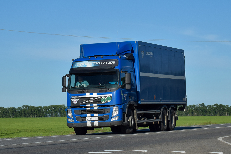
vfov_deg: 16.6
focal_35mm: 82
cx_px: 116
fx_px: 529
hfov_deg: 24.6
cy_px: 77
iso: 100
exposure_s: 1/1000
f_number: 5.6
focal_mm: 55
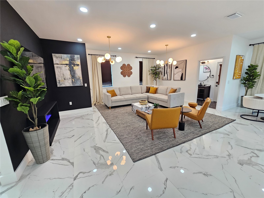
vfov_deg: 89.9
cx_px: 132
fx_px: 99
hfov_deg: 106.2
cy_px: 99
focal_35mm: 13
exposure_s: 1/60
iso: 125
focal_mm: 2.2
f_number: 2.2
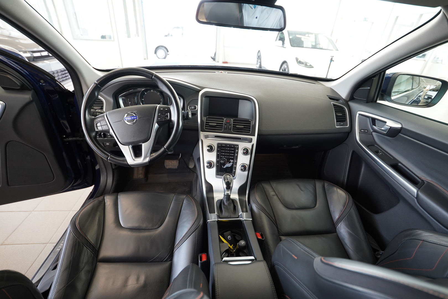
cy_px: 150
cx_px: 224
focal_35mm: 16
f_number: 3.2
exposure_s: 1/160
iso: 1600
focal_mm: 16
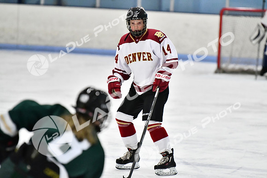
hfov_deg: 6.9
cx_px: 134
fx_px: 2225
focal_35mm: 300
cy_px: 89
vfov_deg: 4.6
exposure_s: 1/1250
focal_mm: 200
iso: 8000
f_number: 2.8
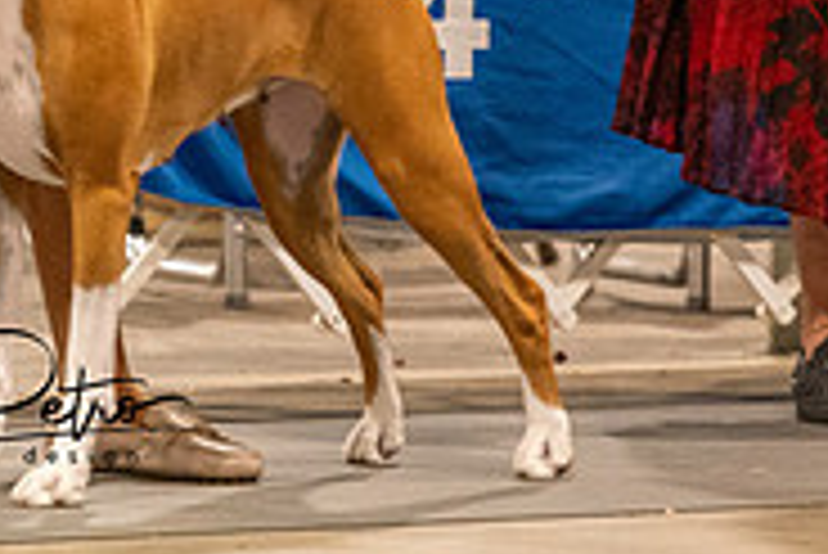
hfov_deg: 3.3
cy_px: -304
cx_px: 1071
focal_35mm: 631
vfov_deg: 2.2
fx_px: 14524
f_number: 3.5
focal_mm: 200
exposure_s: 1/250
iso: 6400
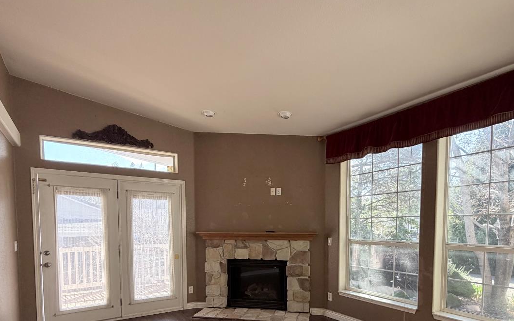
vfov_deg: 54.3
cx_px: 268
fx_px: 294
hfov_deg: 82.2
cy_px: 245
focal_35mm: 21
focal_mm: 2.22
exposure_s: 1/121
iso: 100
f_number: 2.2
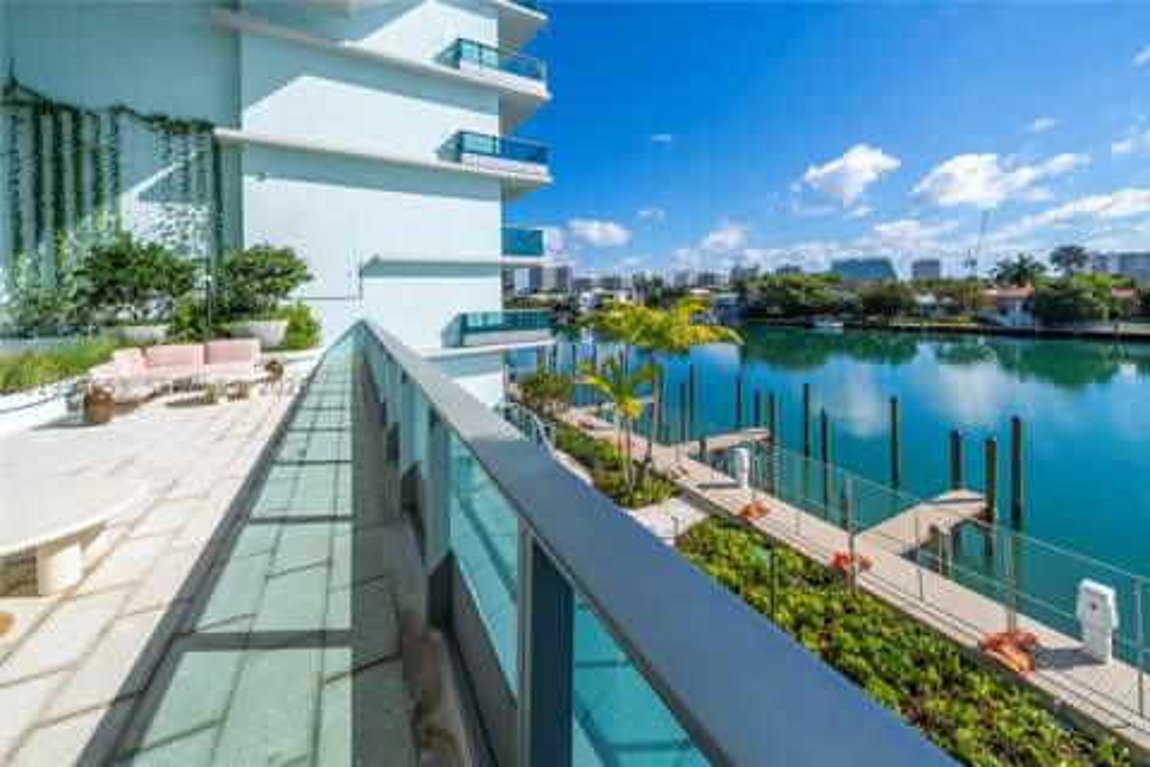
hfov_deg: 112.6
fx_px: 383
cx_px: 575
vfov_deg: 90.0
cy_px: 384
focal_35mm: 12
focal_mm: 12
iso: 100
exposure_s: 1/500
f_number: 8
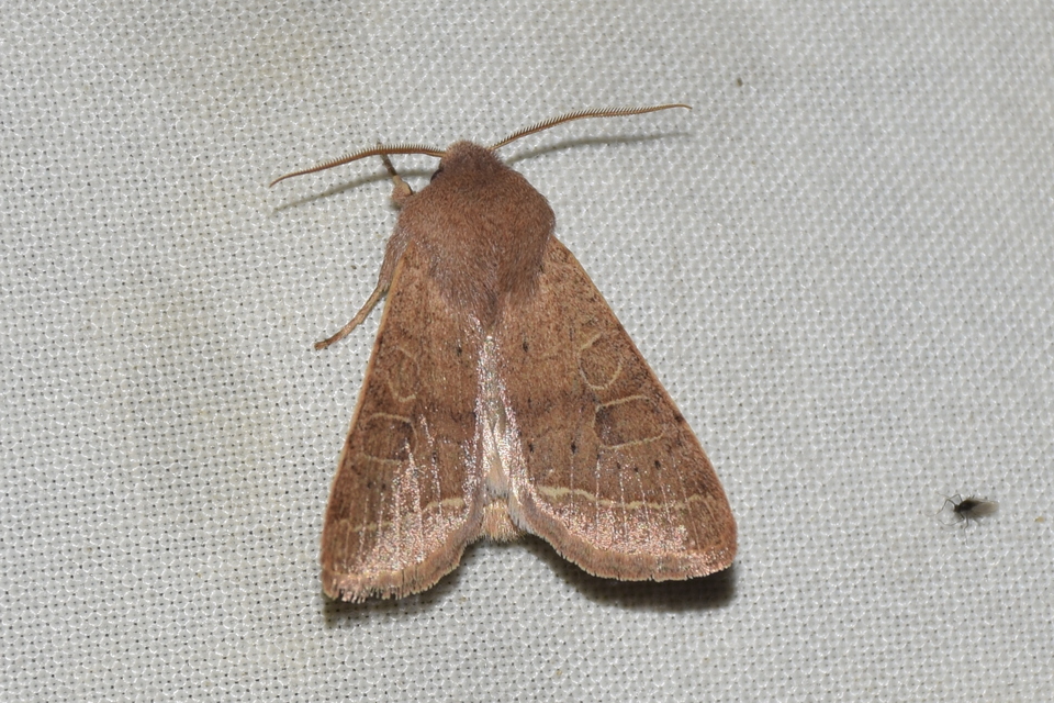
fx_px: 6148
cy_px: 352
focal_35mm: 210
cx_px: 527
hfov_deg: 9.8
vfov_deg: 6.5
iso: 100
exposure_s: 1/160
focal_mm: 140
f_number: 9
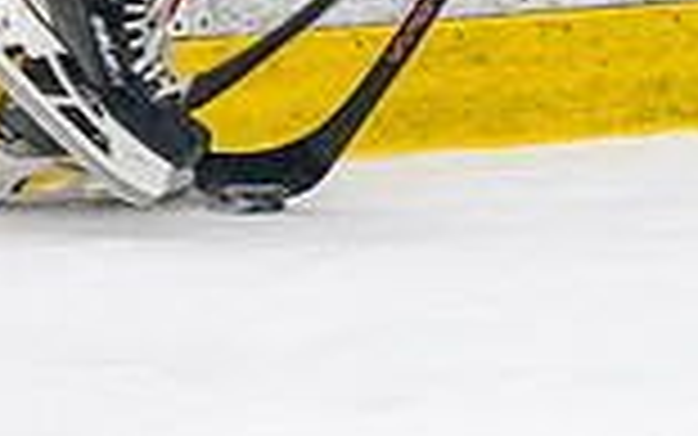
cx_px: 919
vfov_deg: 1.6
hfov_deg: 2.6
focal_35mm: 821
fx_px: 15623
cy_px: -390
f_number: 3.2
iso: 2000
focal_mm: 150
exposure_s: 1/640
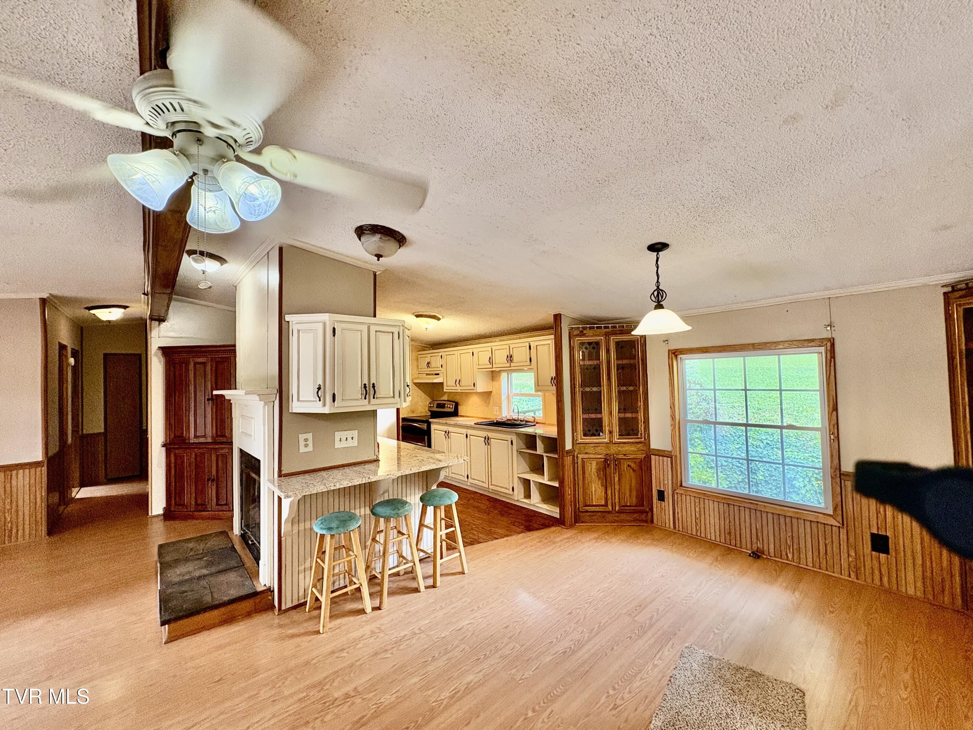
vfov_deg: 85.7
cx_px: 486
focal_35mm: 14
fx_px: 394
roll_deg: +1.5
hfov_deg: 102.1
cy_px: 365
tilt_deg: +1.7
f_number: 2.2
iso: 250
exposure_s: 1/60
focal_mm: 2.22
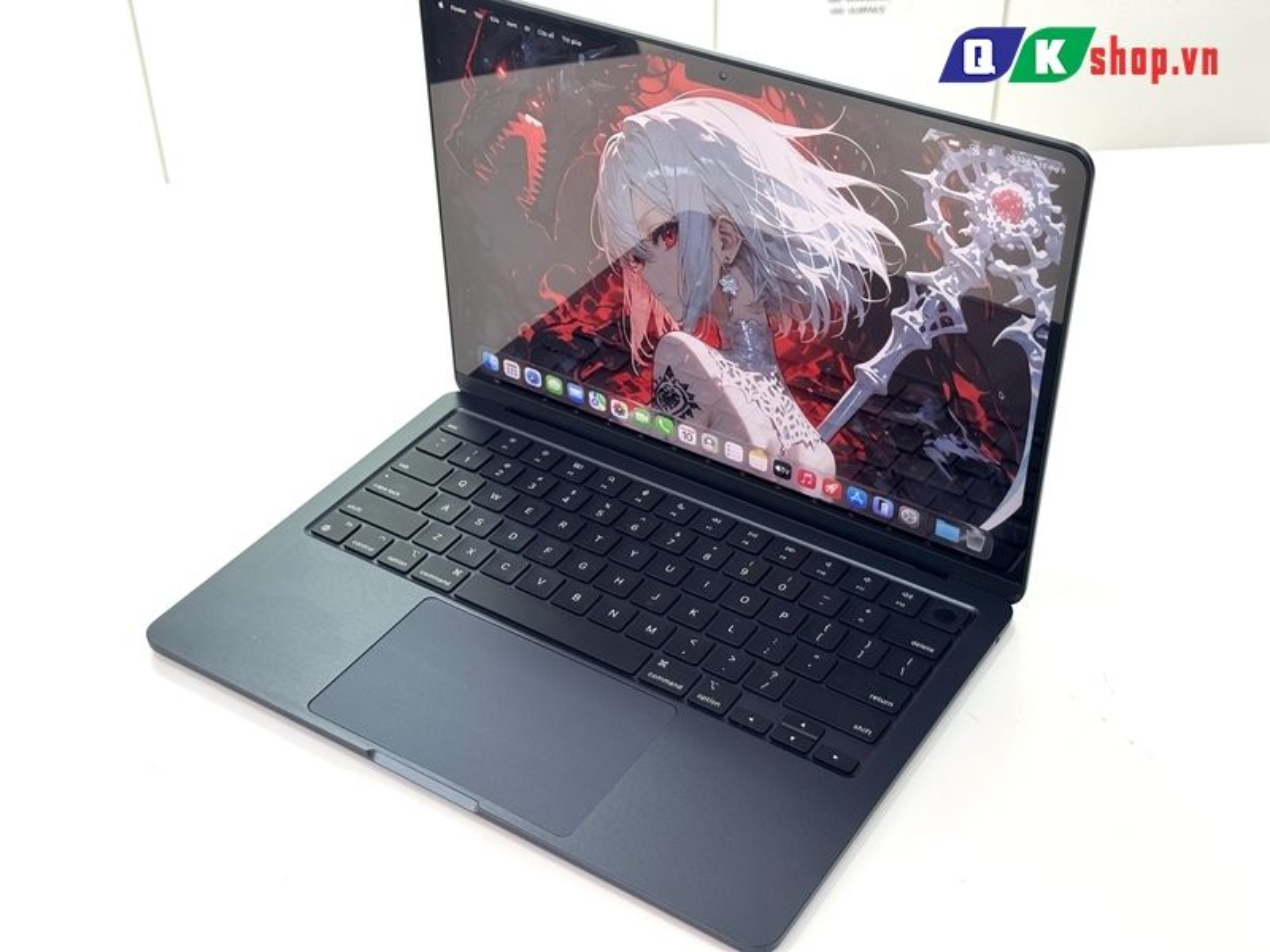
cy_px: 476
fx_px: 1761
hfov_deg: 39.7
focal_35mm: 48
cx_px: 635
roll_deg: +2.4
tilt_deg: -37.7
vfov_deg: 30.3
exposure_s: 1/100
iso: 50
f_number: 1.78
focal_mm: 6.76
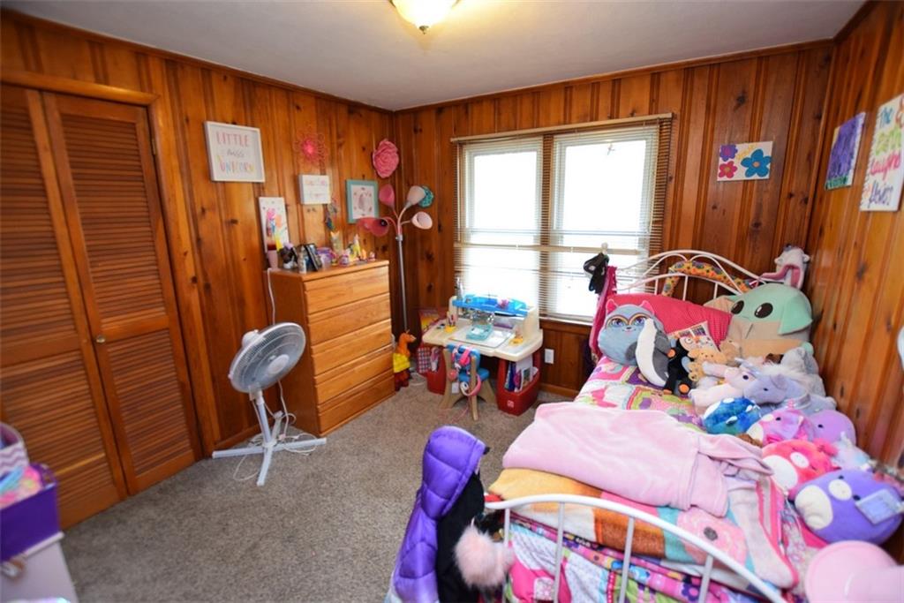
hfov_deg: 100.4
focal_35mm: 15
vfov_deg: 77.3
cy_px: 302
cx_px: 452
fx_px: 377
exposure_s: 1/60
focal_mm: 10
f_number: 3.5
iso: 1400
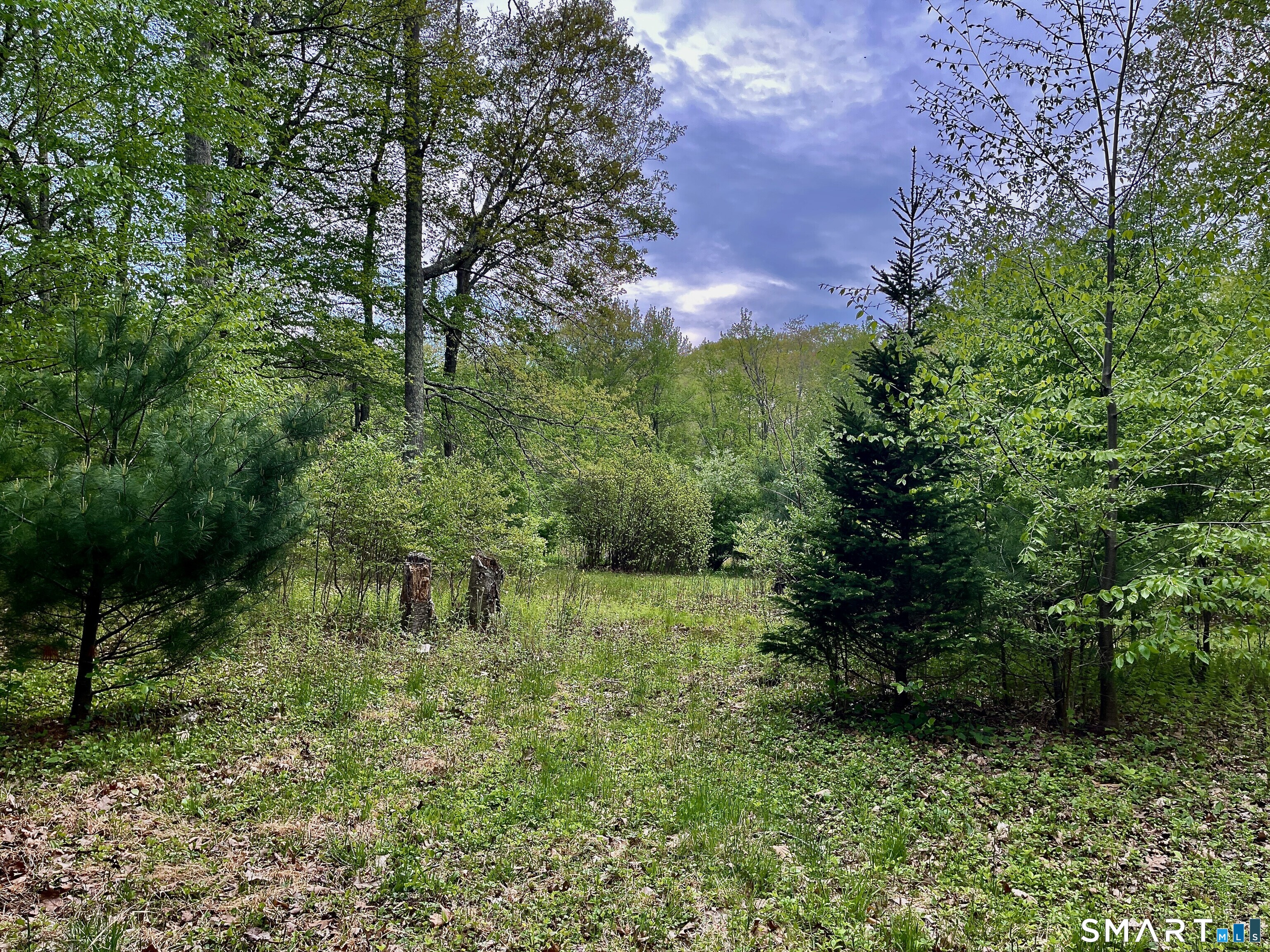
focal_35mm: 26
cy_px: 476
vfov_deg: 53.1
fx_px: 954
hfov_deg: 67.3
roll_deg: -1.4
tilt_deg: +4.2
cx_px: 635
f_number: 1.6
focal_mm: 5.1
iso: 50
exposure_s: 1/577
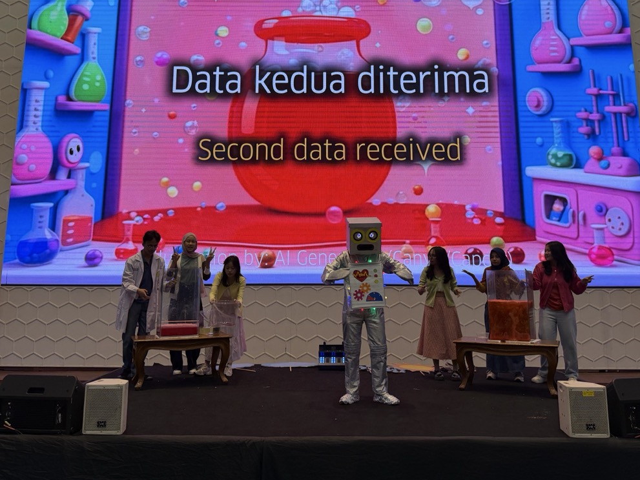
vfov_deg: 45.0
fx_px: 573
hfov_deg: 58.4
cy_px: 173
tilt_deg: +9.9
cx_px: 320
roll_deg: -1.0
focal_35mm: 31
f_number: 1.78
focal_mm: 6.76
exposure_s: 1/120
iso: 125
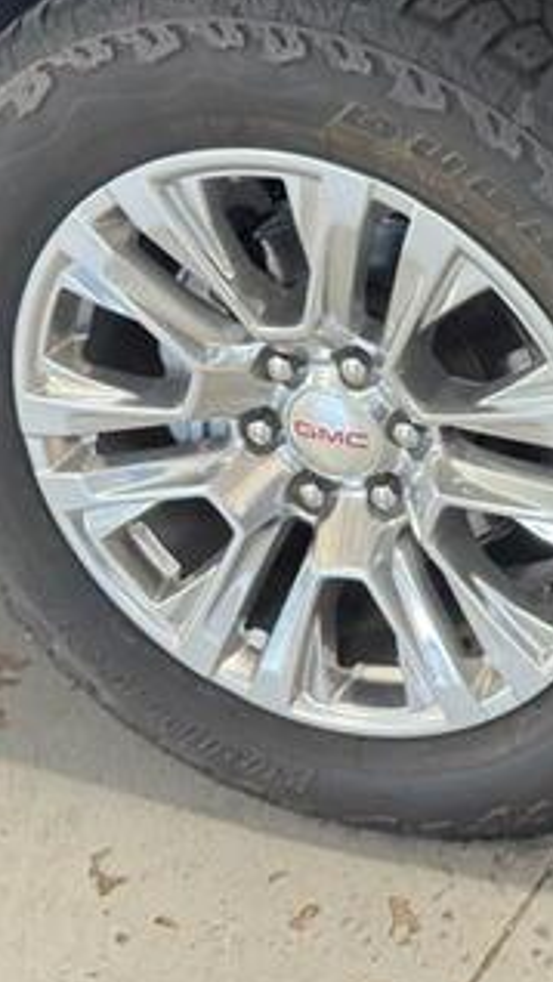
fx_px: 2163
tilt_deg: -33.9
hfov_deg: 14.4
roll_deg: -0.7
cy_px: 414
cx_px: 528
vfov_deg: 25.6
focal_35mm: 83
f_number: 1.78
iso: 200
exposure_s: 1/60
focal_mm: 6.76
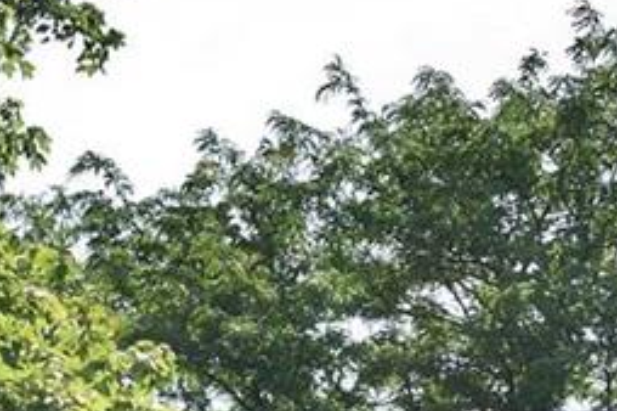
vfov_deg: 7.0
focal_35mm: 189
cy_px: 871
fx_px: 3237
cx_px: -520
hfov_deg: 10.2
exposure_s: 1/200
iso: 100
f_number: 7.1
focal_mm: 20
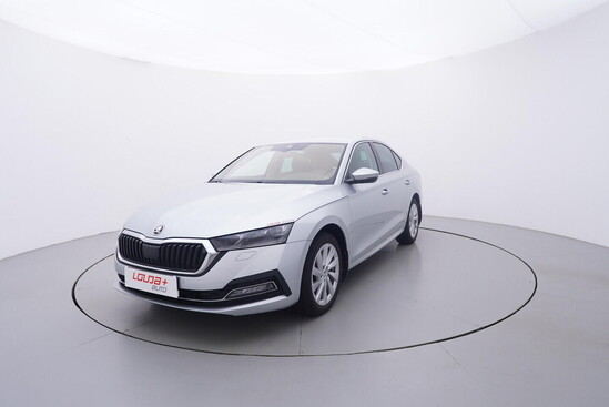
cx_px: 304
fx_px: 381
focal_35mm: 22
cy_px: 204
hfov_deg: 77.3
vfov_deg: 56.2
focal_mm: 15
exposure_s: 1/80
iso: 200
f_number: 5
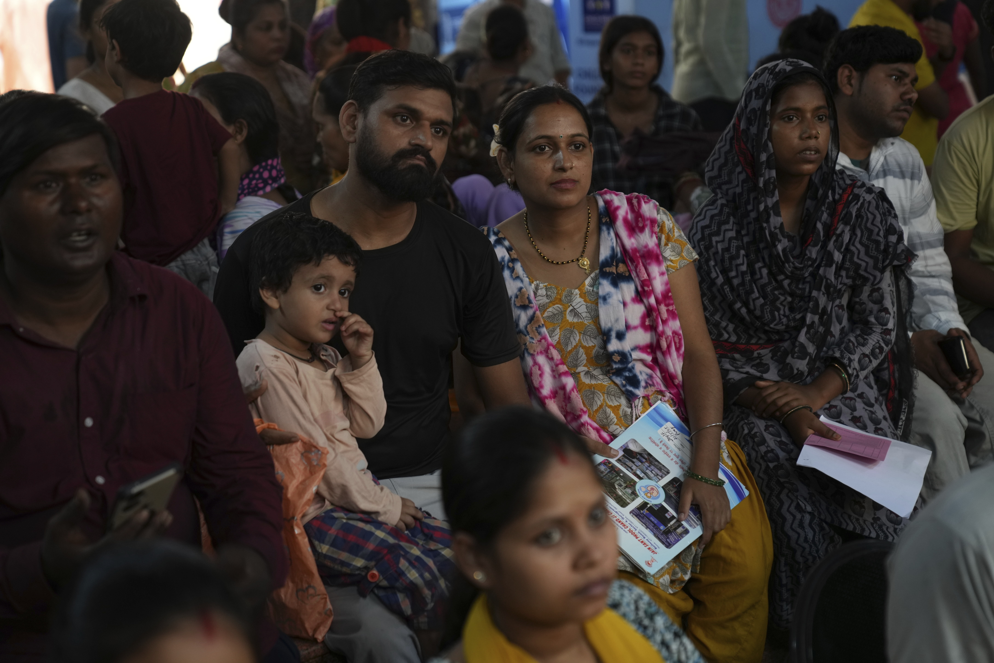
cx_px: 497
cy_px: 332
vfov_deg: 21.9
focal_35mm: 62
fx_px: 1712
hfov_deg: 32.4
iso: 800
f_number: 2.8
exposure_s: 1/60
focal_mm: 62
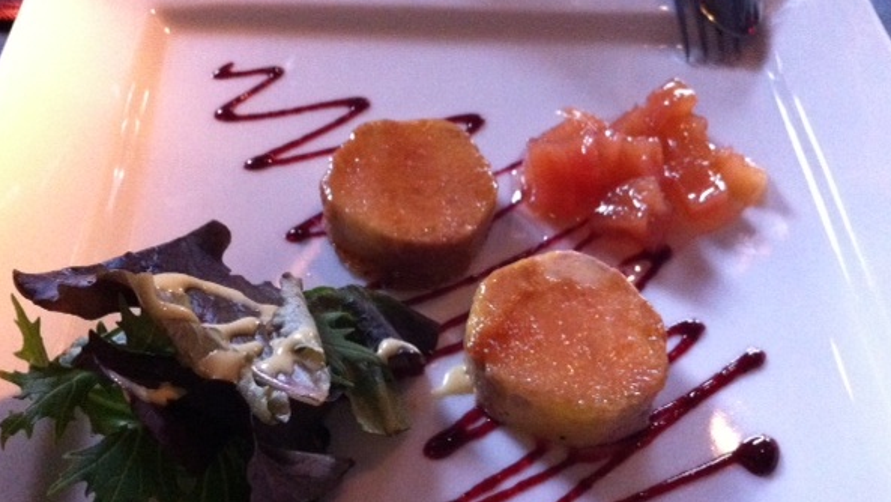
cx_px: 445
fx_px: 922
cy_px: 292
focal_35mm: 39
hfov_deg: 51.6
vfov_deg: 30.4
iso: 800
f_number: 2.8
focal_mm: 3.85
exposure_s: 1/15
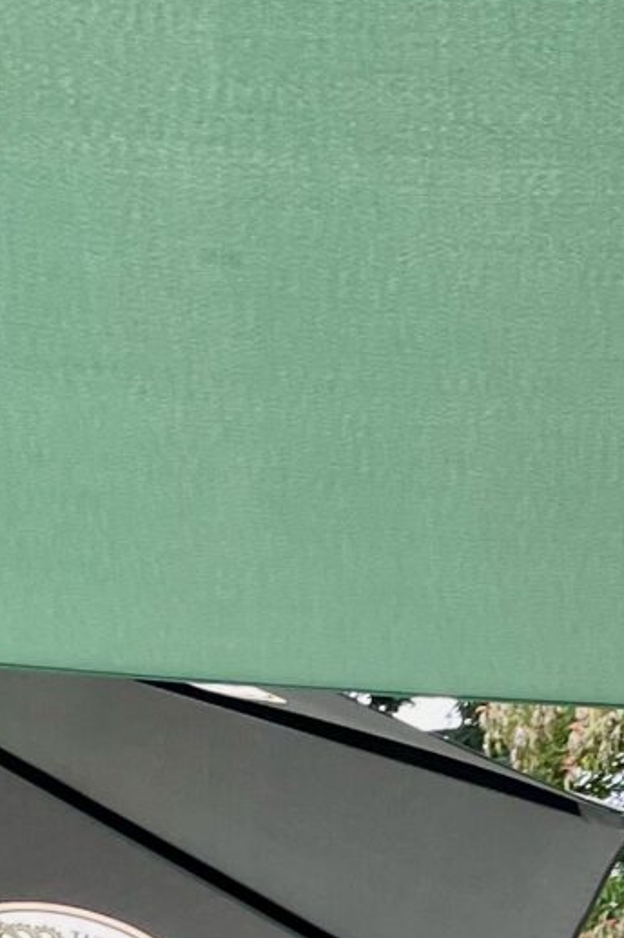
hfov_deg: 9.6
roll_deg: -0.5
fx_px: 3488
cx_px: 1197
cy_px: 1774
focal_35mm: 134
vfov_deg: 13.5
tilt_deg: +2.0
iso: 32
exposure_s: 1/903
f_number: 1.6
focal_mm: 4.2
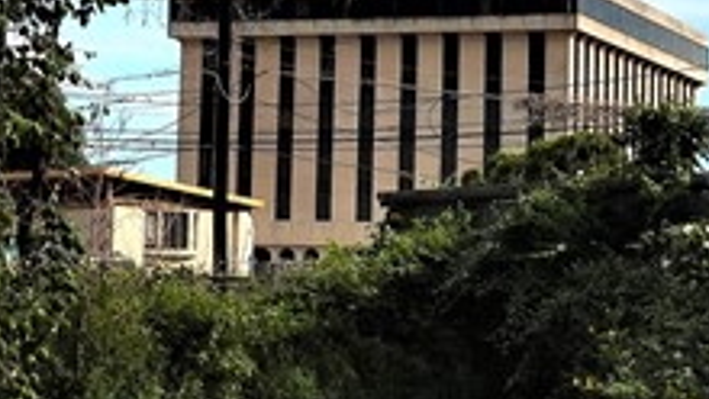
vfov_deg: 9.7
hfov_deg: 17.3
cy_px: -6
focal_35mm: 124
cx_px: 274
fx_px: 2332
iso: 100
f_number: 5
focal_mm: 9
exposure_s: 1/1000
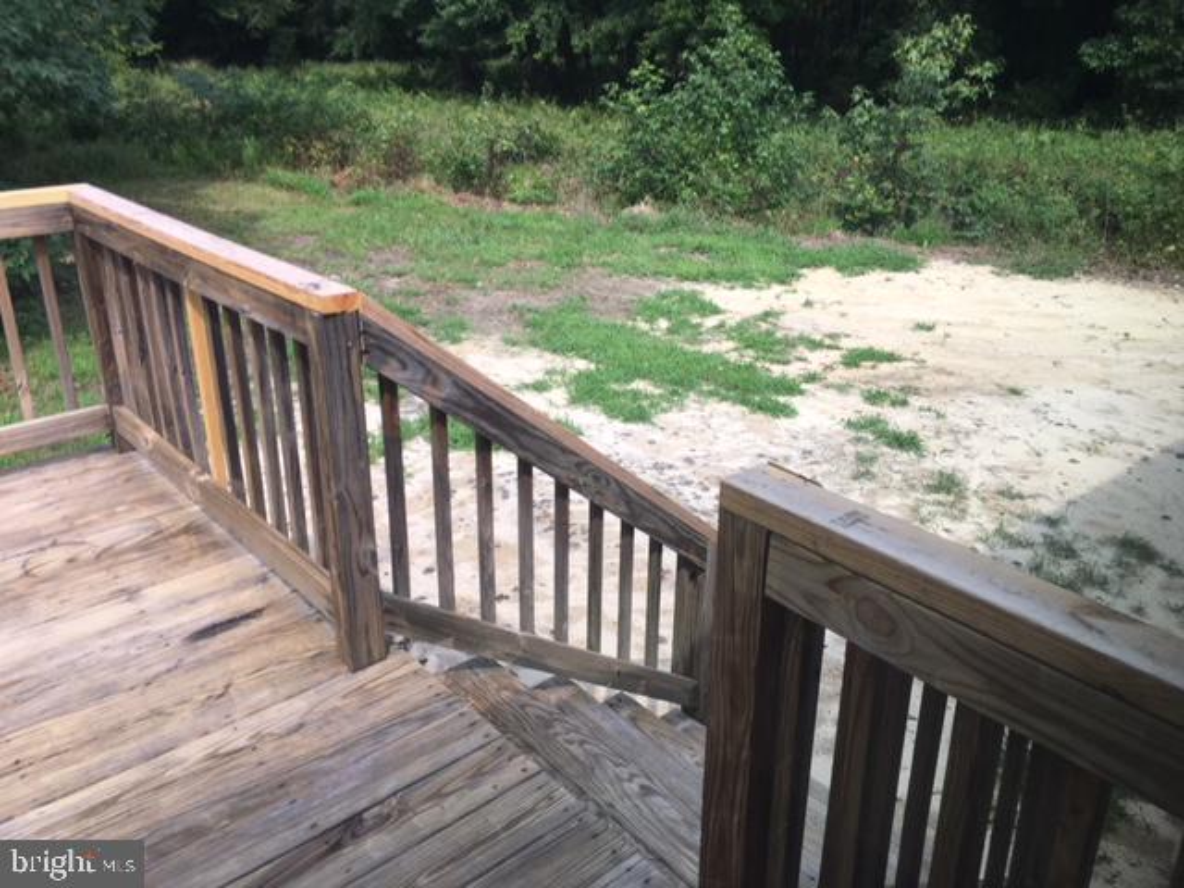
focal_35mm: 29
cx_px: 592
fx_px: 992
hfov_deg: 61.7
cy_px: 444
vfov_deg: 48.2
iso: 25
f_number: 2.2
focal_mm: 4.15
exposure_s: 1/469
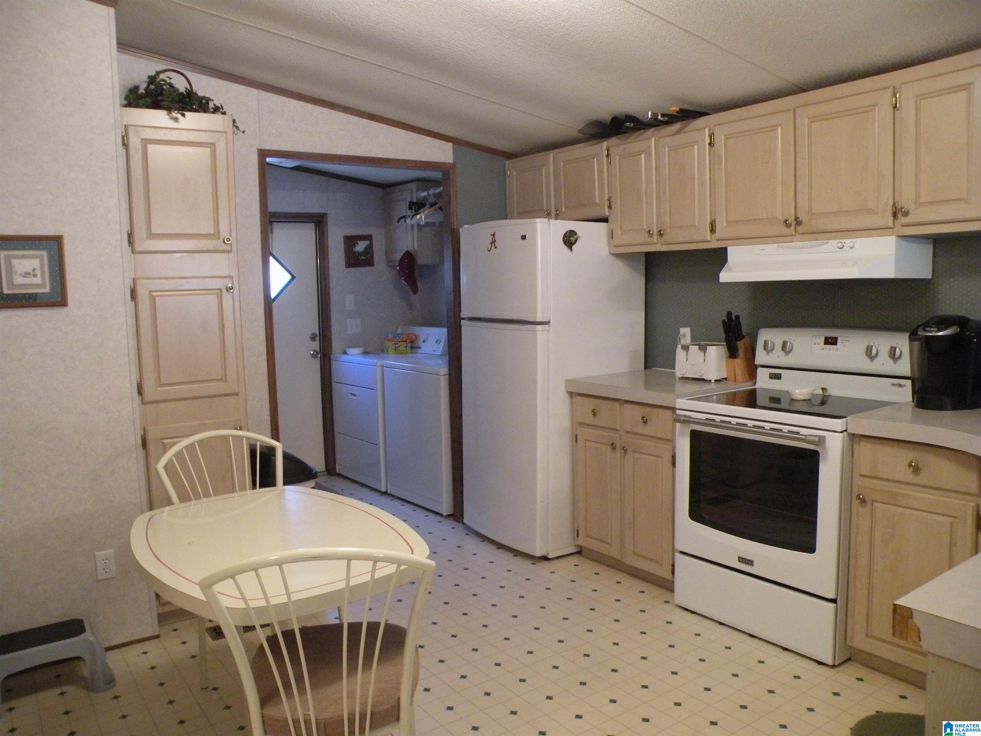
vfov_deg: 51.4
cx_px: 490
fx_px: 765
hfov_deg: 65.3
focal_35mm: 27
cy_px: 368
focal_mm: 4.7
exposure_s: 1/18
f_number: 2.8
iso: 400
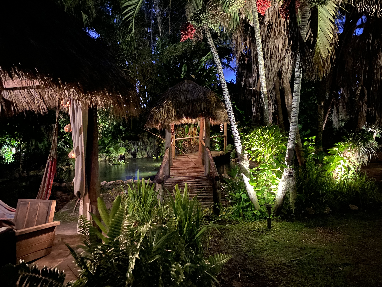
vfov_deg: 53.1
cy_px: 144
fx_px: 287
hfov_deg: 67.3
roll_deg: +1.3
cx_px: 191
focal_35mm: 26
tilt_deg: -3.3
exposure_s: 1/4
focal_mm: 4.25
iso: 1250
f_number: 1.8
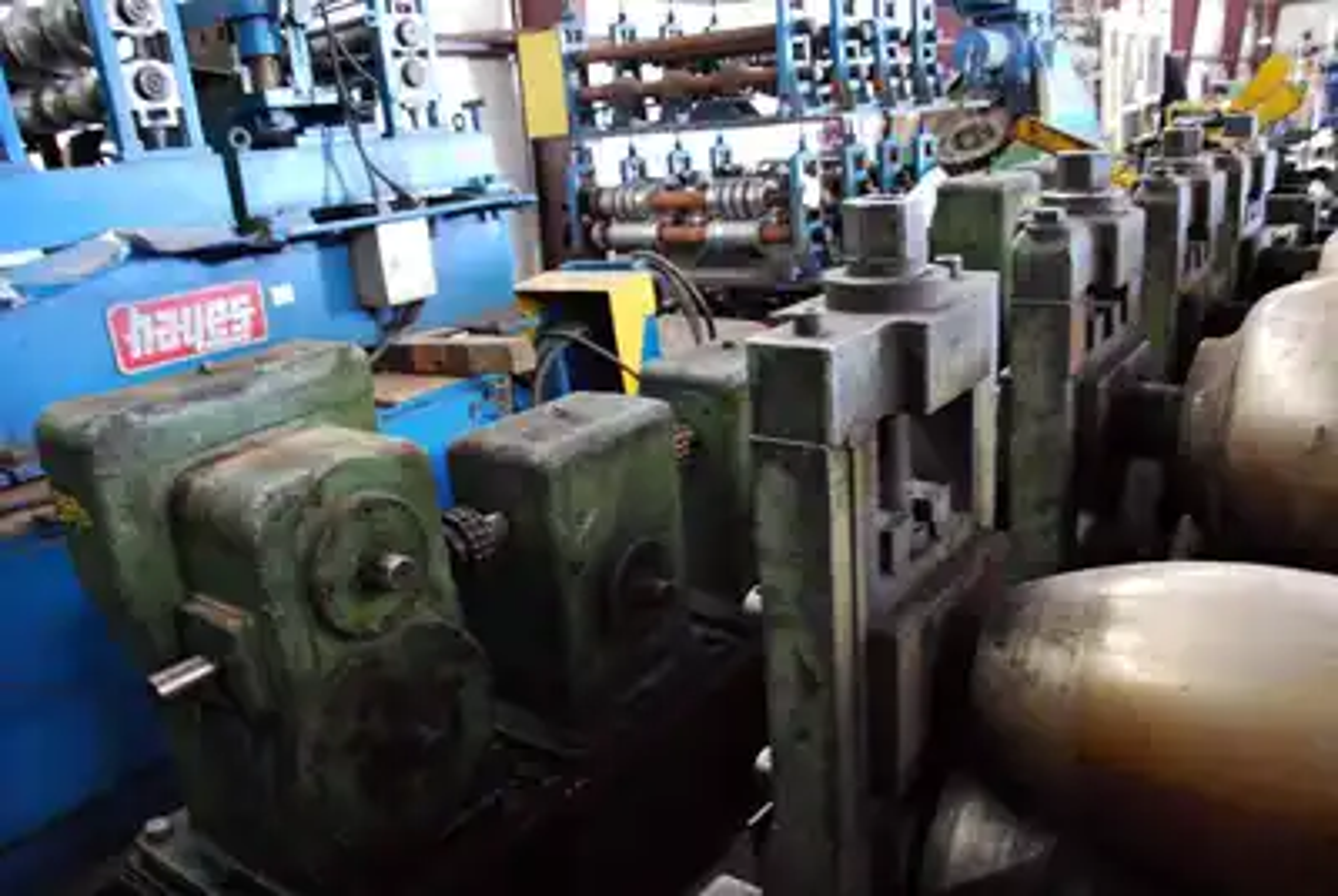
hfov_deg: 67.3
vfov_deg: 48.1
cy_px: 448
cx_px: 669
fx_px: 1005
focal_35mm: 27
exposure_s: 1/15
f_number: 3.5
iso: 1600
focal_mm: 18
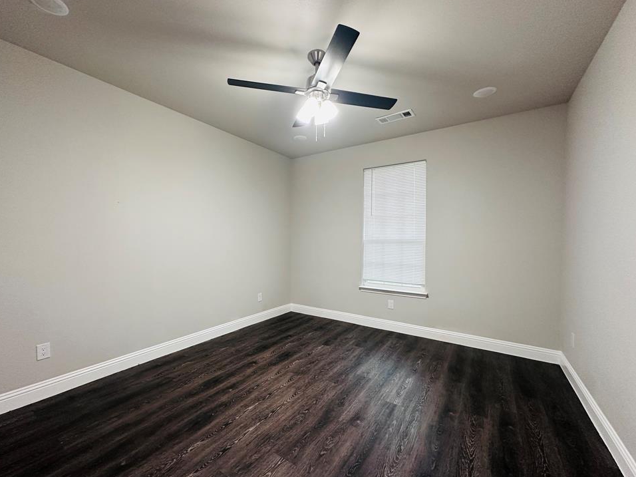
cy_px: 245
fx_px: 276
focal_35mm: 15
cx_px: 300
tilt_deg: -1.1
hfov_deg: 98.1
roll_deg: -1.2
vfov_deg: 81.7
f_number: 2.2
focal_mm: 2.22
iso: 200
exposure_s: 1/60
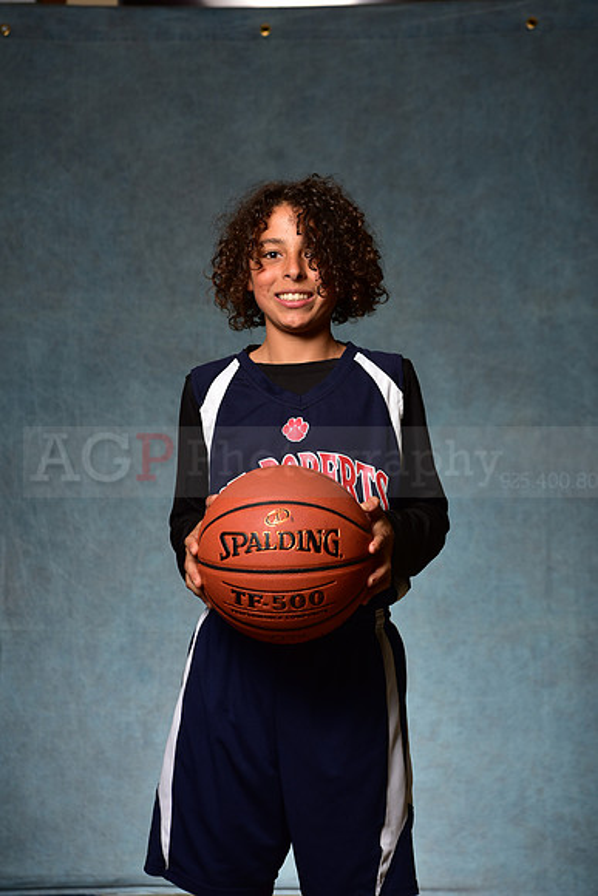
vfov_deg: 28.8
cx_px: 299
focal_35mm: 70
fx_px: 1743
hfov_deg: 19.5
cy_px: 448
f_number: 5
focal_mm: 70
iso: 100
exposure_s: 1/200
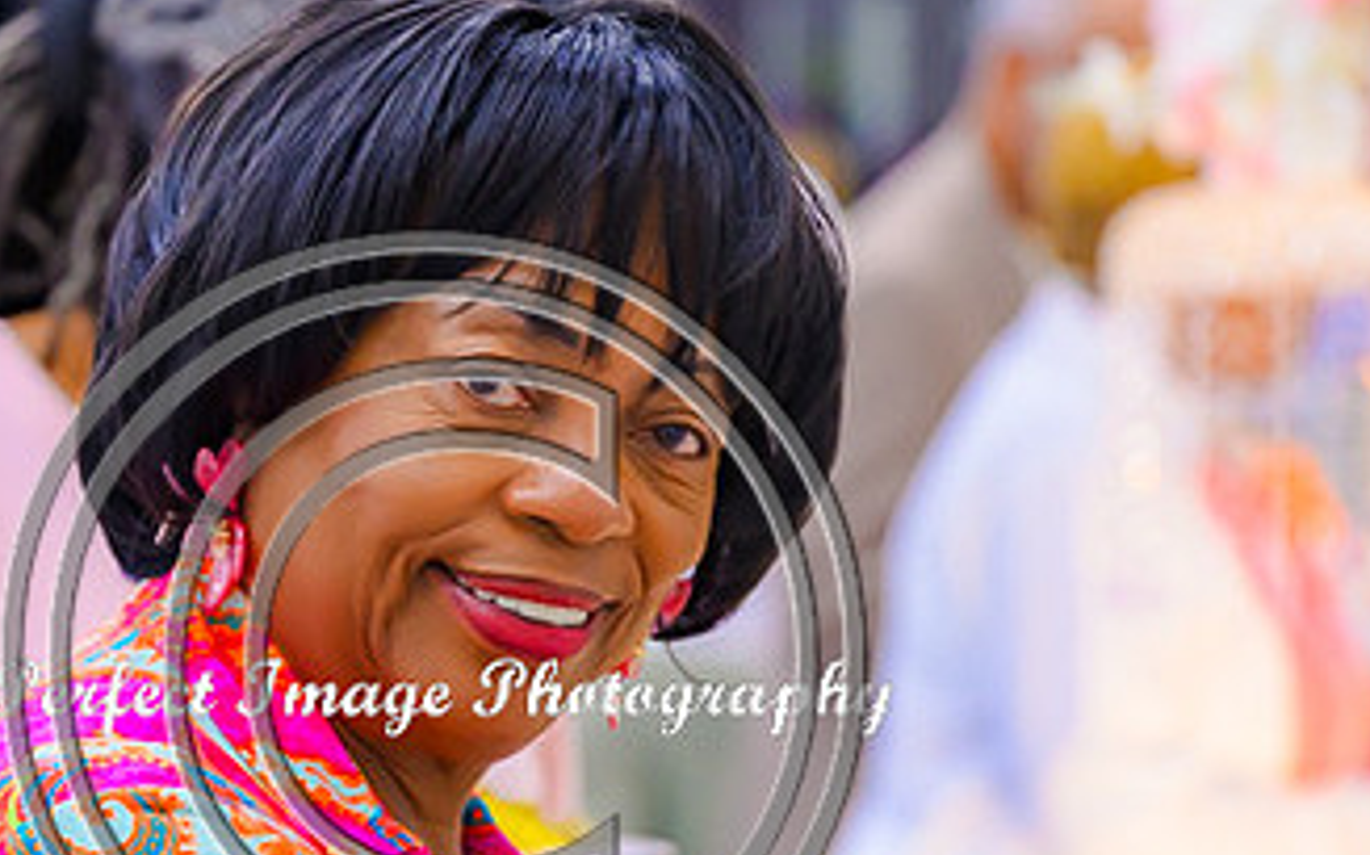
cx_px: 432
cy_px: 689
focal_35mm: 190
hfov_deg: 11.0
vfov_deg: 6.9
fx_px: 7090
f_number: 2.8
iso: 720
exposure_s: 1/100
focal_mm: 70
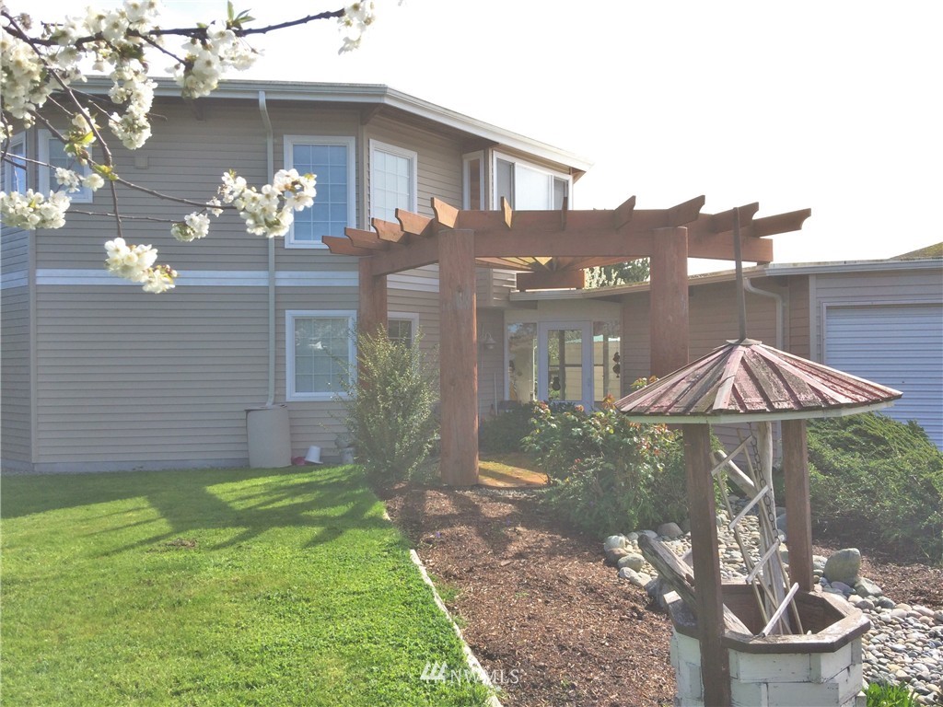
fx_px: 790
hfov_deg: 61.7
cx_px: 472
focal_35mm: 29
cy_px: 354
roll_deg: +1.1
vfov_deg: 48.2
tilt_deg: -0.9
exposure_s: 1/789
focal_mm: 4.15
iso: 32
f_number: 2.2
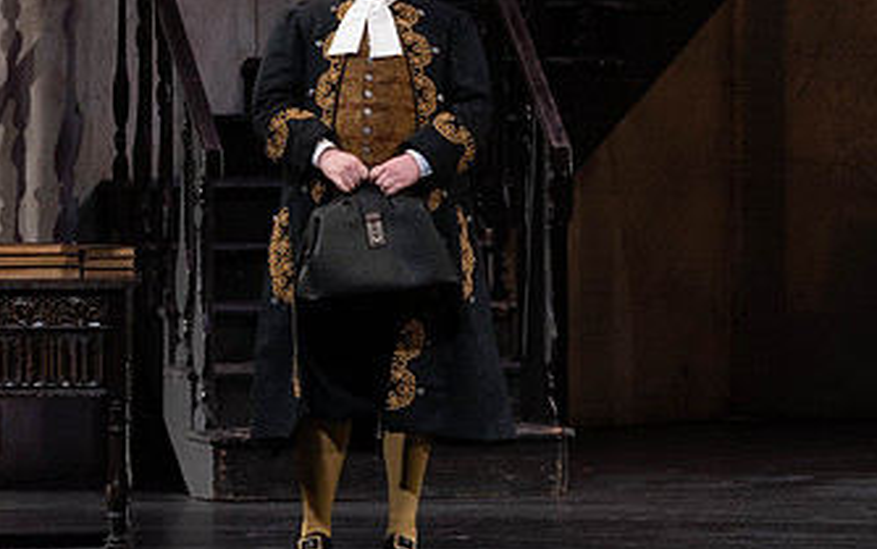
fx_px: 7579
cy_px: 190
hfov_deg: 6.6
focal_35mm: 317
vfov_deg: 4.1
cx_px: 504
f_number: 8
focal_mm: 179
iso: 3200
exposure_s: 1/250
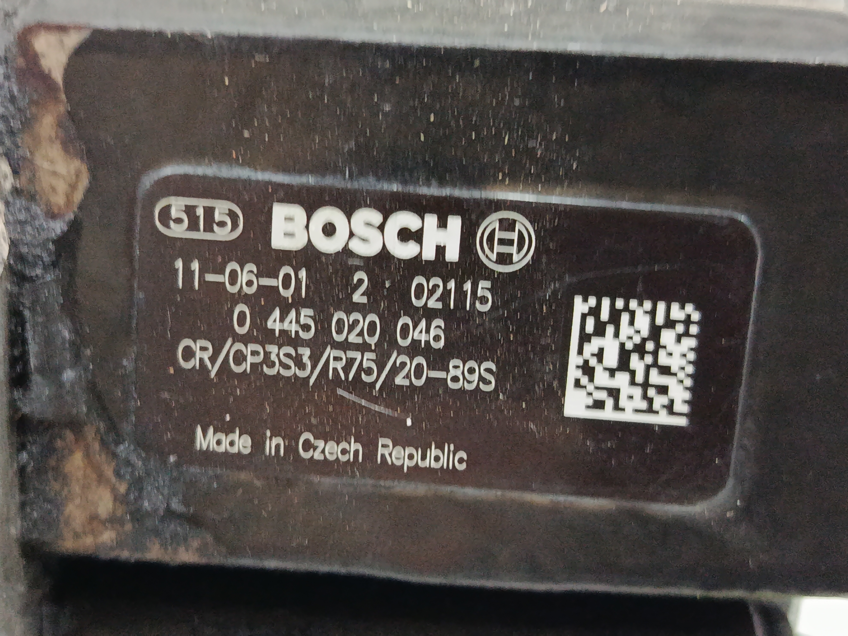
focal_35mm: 55
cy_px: 318
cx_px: 424
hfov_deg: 34.9
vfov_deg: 26.6
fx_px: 1347
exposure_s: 1/25
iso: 2458
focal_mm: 5.24
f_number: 1.7
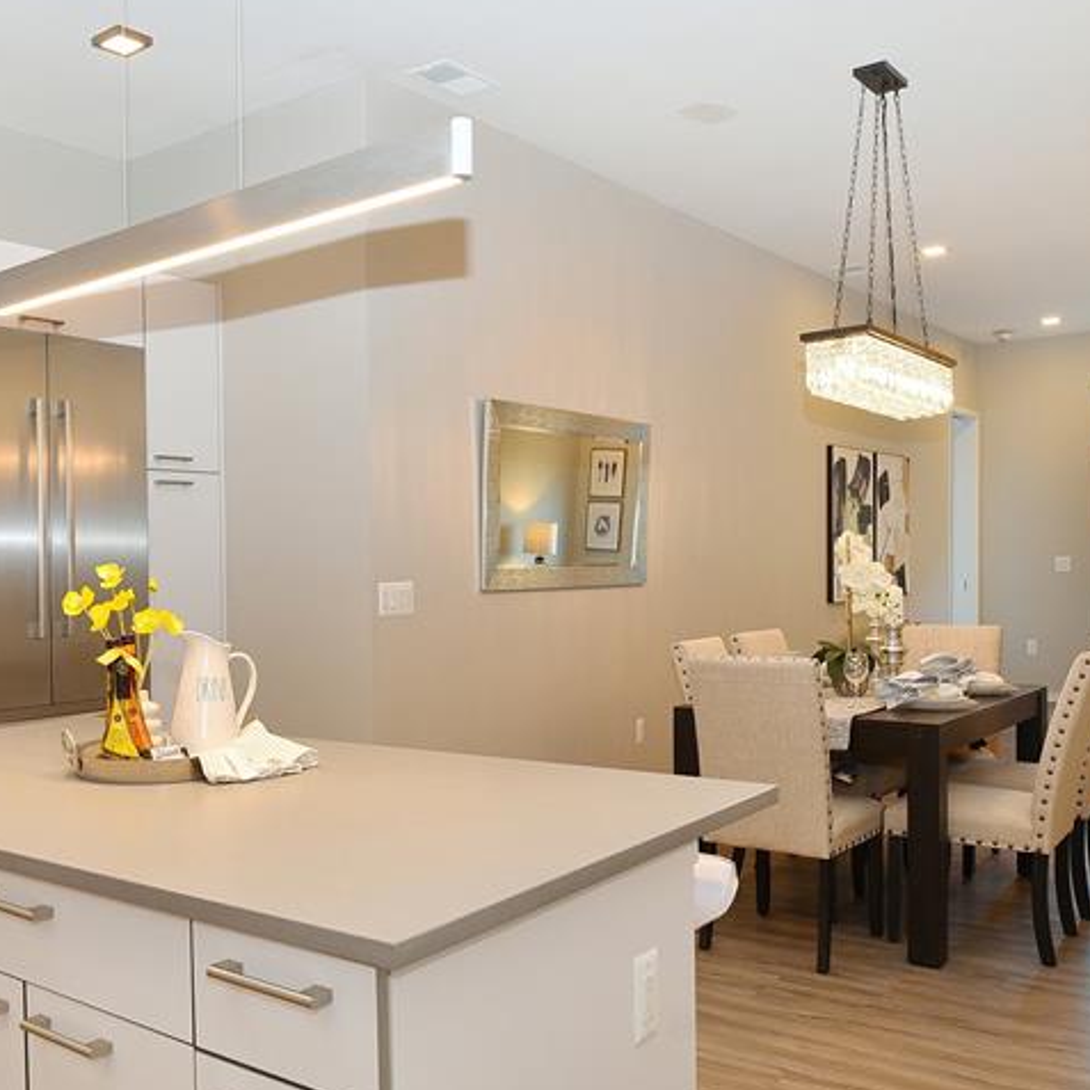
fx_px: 1104
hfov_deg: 51.5
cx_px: 354
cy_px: 641
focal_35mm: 31
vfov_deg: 52.3
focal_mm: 17
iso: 400
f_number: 6.3
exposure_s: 1/60
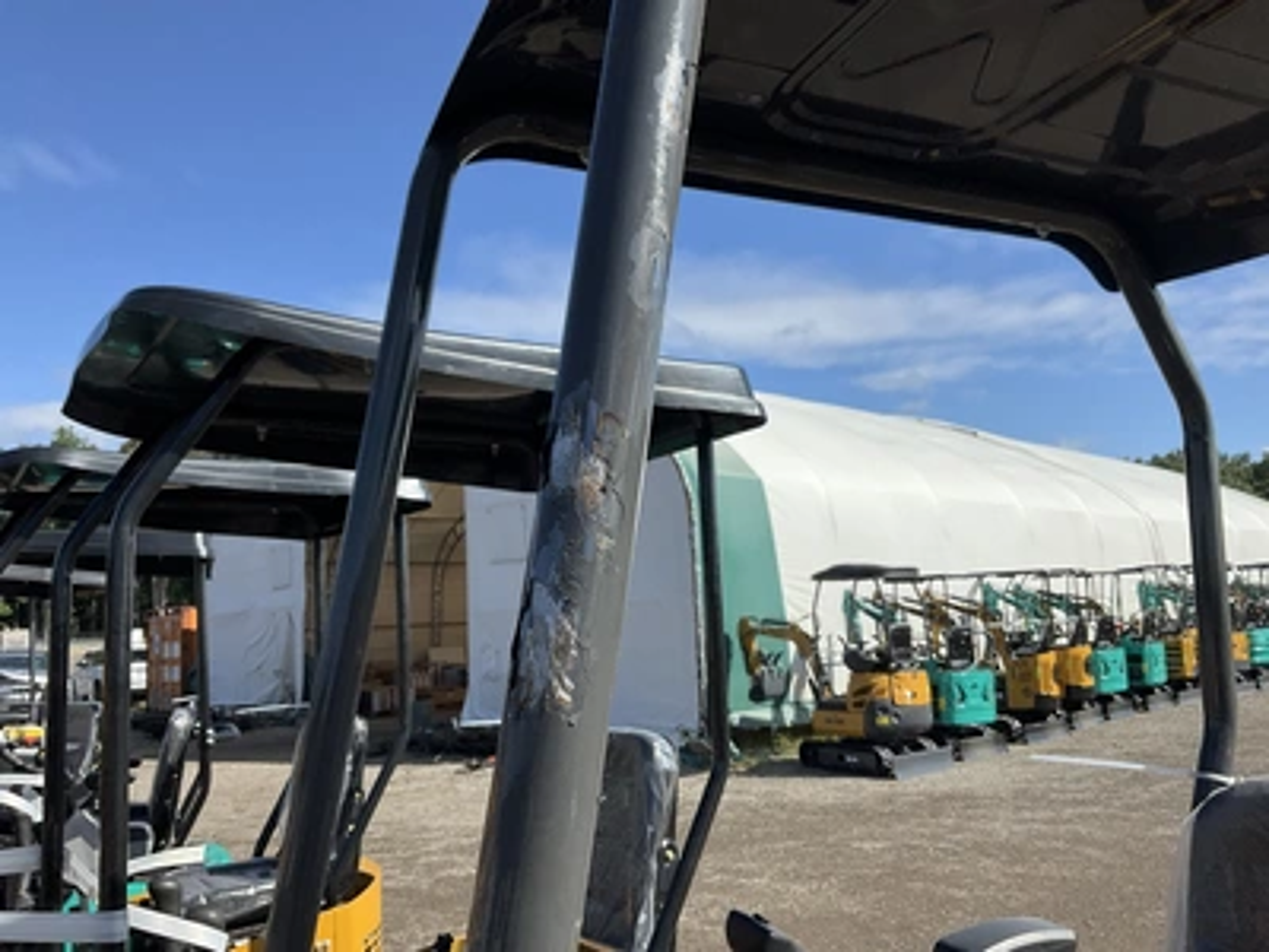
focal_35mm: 29
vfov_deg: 48.2
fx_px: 1063
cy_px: 476
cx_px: 634
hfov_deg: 61.7
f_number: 1.8
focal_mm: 3
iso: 25
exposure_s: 1/1984
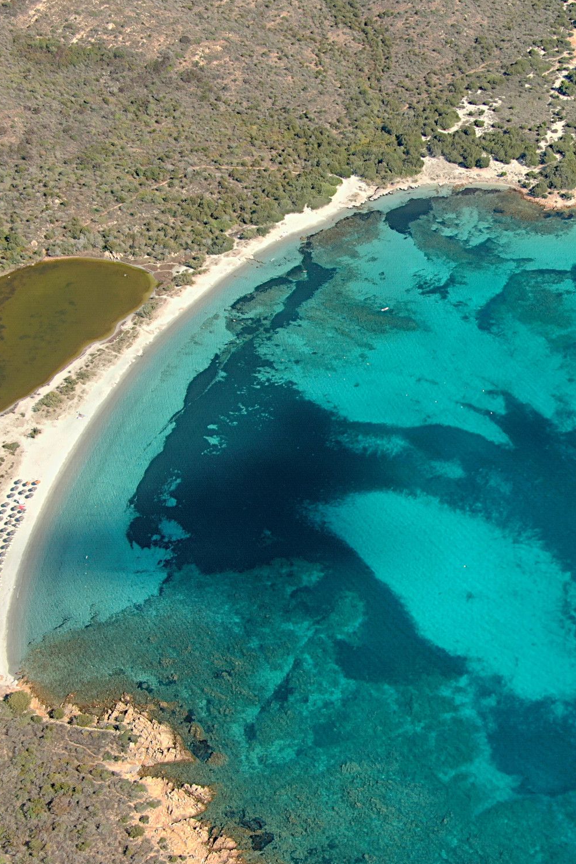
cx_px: 424
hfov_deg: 28.9
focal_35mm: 46
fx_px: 1104
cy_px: 432
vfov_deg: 42.7
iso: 100
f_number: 3.2
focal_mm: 5.69
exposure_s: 1/240
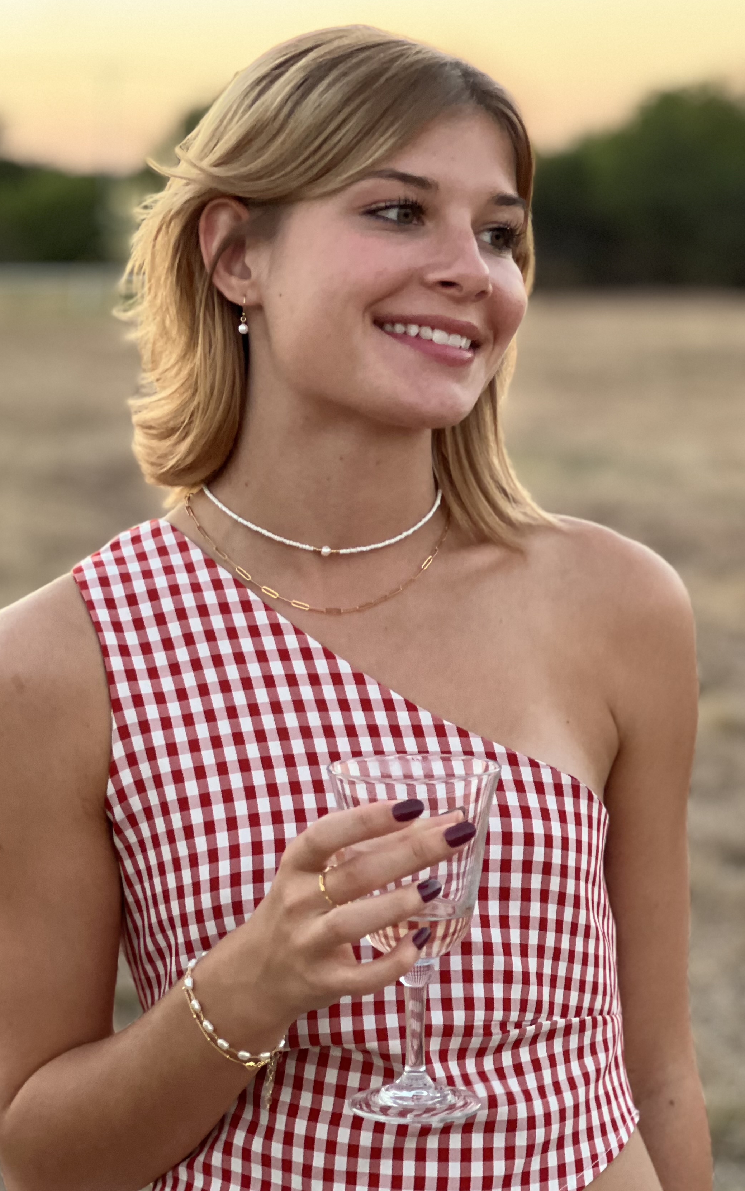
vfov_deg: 21.0
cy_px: 685
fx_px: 3216
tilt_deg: -4.9
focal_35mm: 99
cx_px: 415
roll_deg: +2.1
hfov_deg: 13.2
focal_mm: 9
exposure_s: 1/40
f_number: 2.8
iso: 250
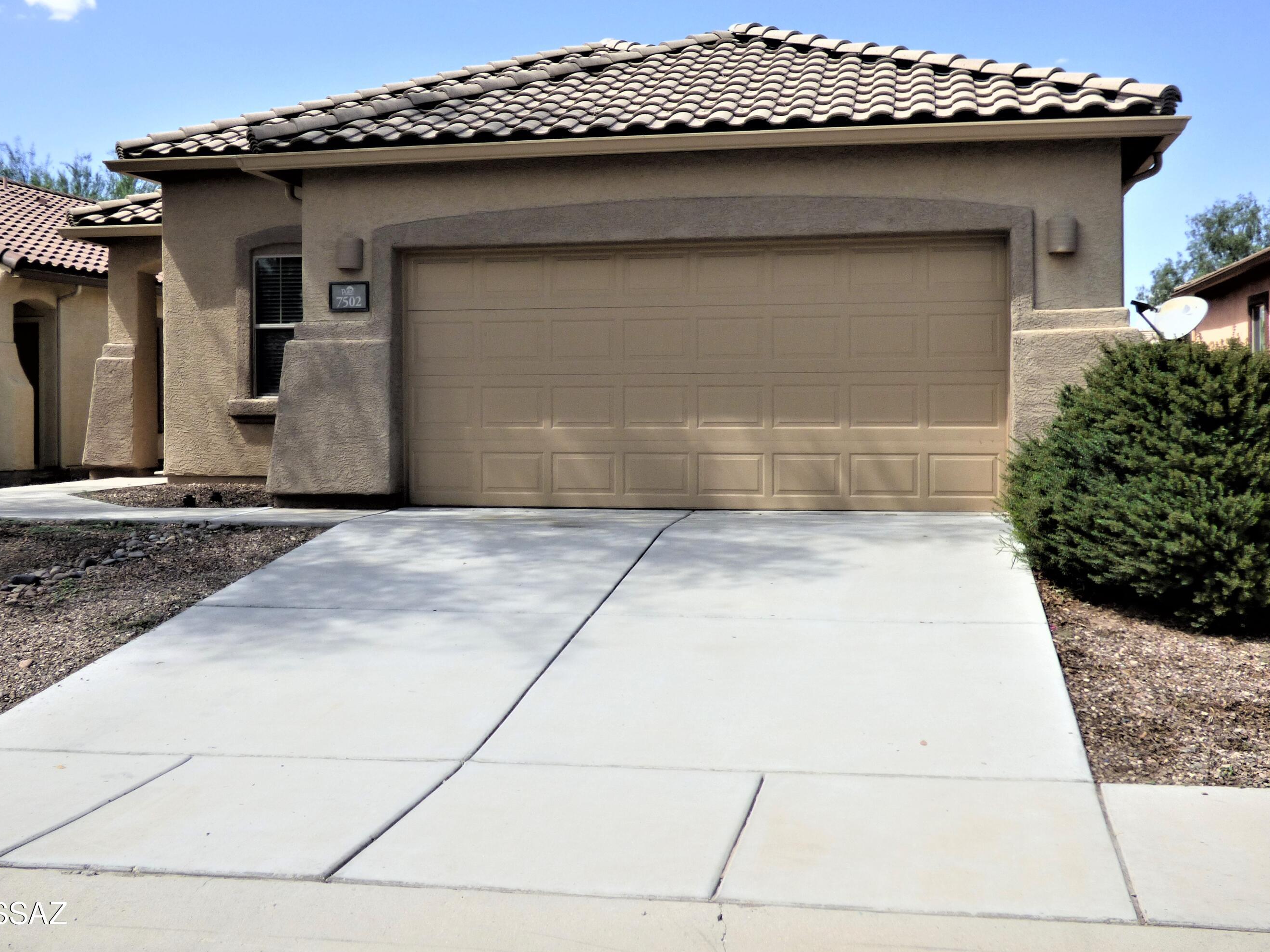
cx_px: 567
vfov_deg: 34.3
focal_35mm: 42
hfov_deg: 44.7
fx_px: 1541
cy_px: 423
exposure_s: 1/1000
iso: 100
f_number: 3.5
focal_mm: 6.47
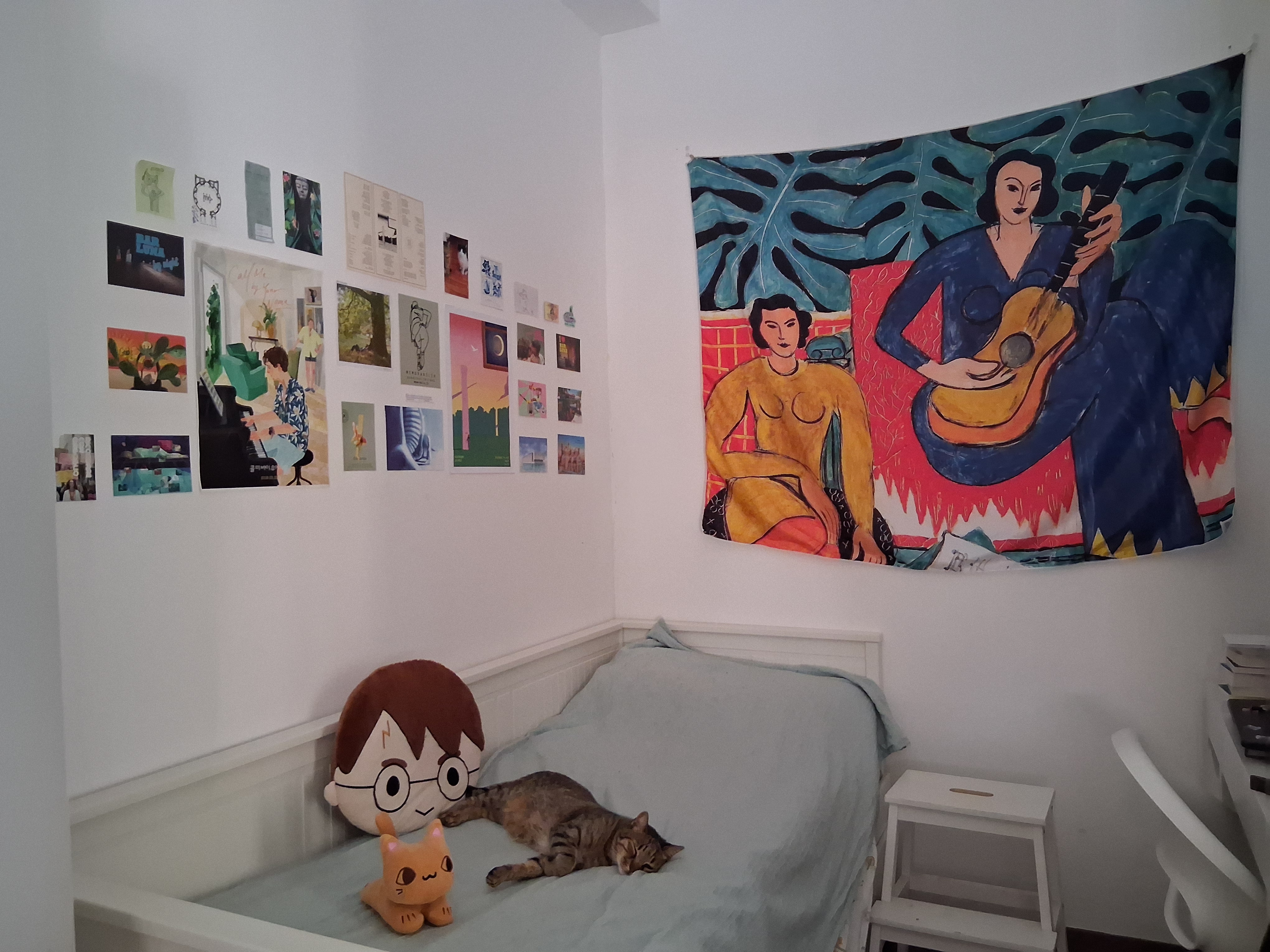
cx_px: 635
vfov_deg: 53.1
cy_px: 476
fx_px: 954
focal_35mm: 26
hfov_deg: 67.3
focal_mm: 3.98
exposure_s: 1/20
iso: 1600
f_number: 1.8
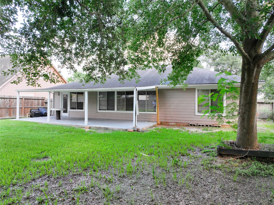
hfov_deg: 71.6
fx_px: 190
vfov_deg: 56.8
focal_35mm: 24
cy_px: 102
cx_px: 137
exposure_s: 1/240
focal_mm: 12.29
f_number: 2.8
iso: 400
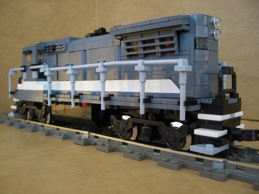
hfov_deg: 52.6
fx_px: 262
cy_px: 97
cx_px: 130
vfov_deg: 40.7
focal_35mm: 35
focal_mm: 5.8
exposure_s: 1/80
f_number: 2.6
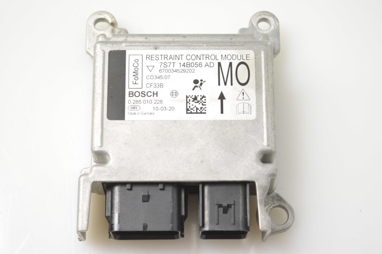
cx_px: 191
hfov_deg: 24.6
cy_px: 127
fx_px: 875
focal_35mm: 82
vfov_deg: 16.5
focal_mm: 55
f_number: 6.3
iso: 2000
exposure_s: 1/250
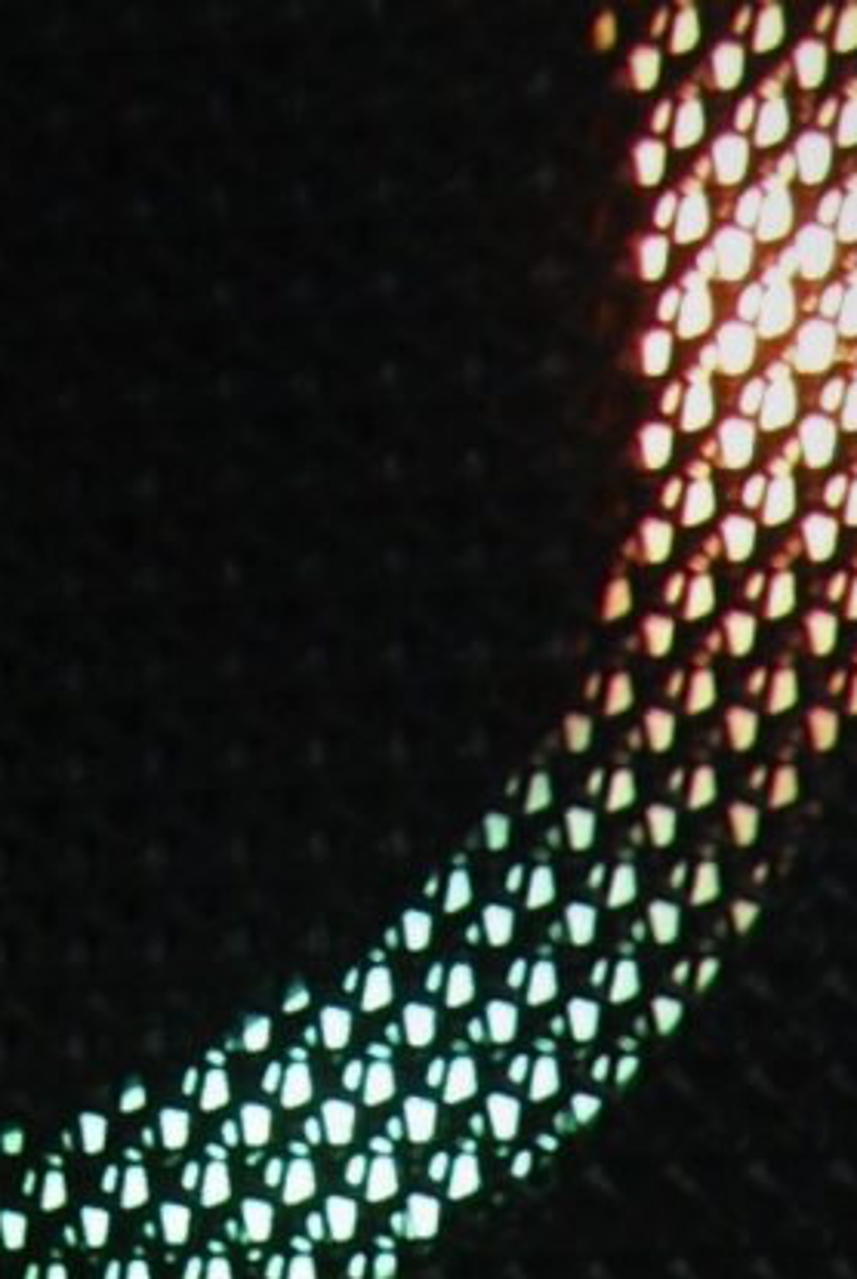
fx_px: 9217
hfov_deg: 5.3
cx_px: -136
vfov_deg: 7.8
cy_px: 1948
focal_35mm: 259
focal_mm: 28
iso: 400
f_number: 4.5
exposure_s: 1/3
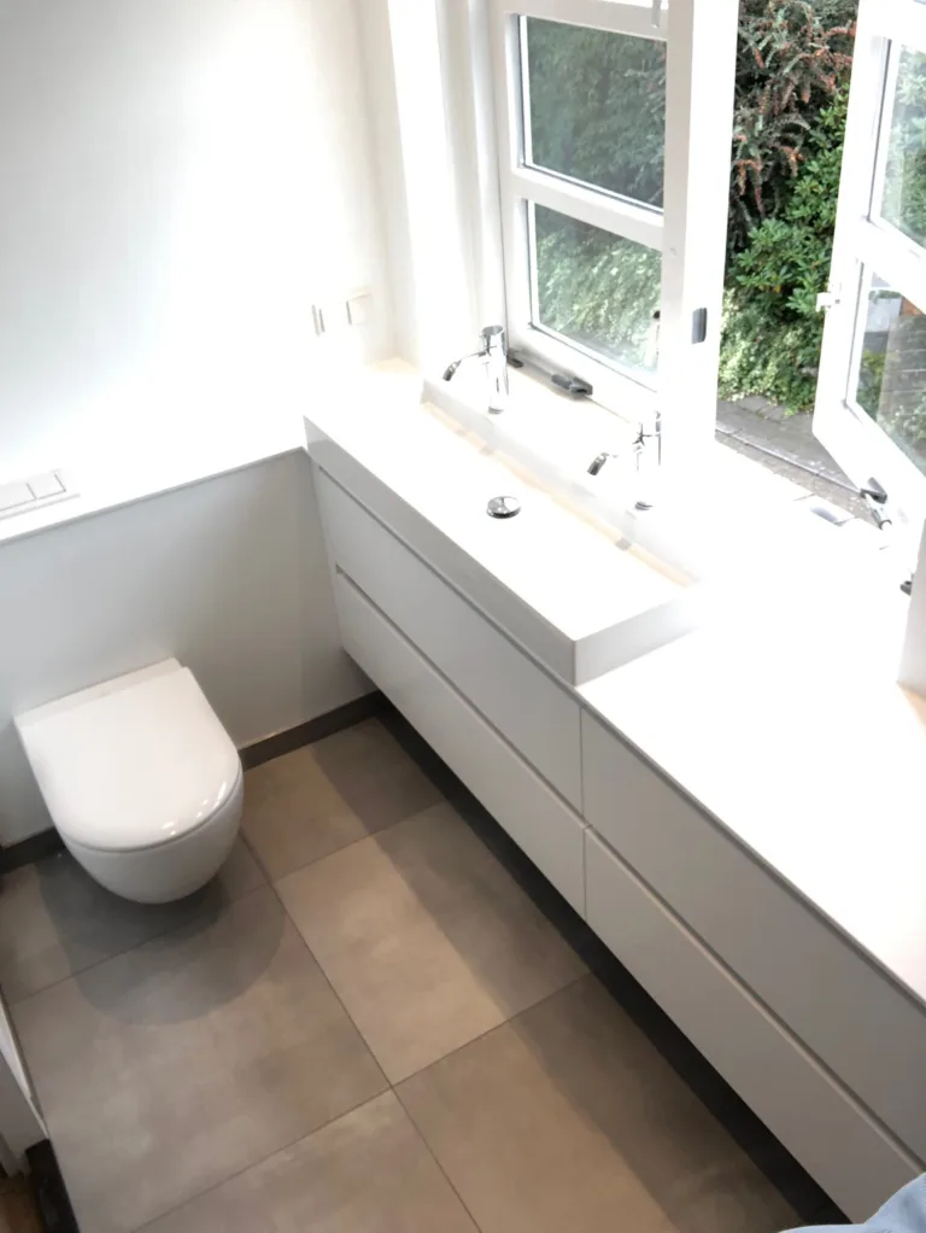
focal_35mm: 32
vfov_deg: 56.8
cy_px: 616
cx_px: 463
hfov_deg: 44.2
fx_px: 1140
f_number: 2.2
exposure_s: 1/100
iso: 40
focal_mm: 2.87
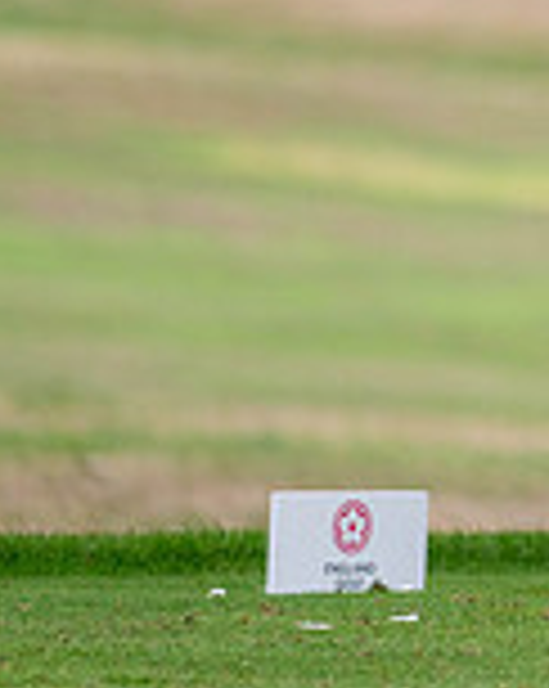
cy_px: -128
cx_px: 1210
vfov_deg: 1.8
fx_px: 21714
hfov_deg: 1.4
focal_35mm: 1067
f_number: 4
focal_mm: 300
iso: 500
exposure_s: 1/800
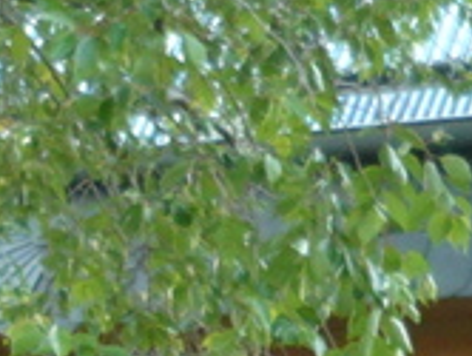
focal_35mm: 258
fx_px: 3523
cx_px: 372
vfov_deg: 5.4
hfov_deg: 7.7
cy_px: 1139
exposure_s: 1/30
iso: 160
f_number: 2.8
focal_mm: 5.8
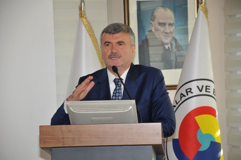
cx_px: 120
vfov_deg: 8.7
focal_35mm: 158
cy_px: 80
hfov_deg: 13.1
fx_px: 1053
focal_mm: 105
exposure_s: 1/60
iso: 400
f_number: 5.6
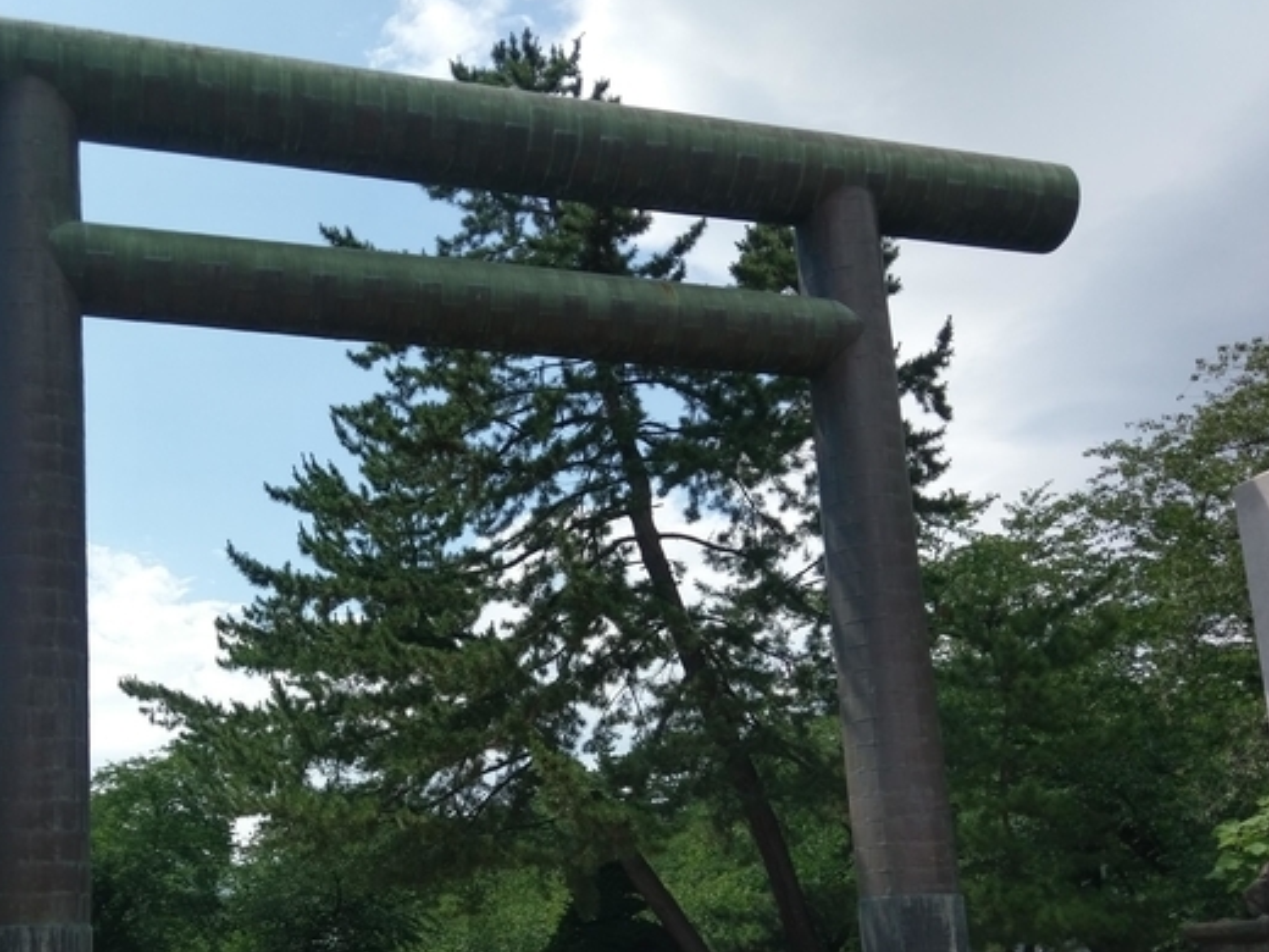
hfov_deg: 46.2
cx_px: 442
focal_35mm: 40
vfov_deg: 35.4
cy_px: 683
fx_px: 1466
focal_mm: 4.58
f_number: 1.8
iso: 100
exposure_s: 1/2824
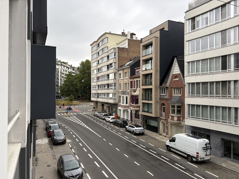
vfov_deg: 53.1
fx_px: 180
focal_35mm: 26
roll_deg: +0.4
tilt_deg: +0.5
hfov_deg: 67.3
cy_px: 90
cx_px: 120
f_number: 1.6
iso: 50
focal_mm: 5.96
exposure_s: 1/230
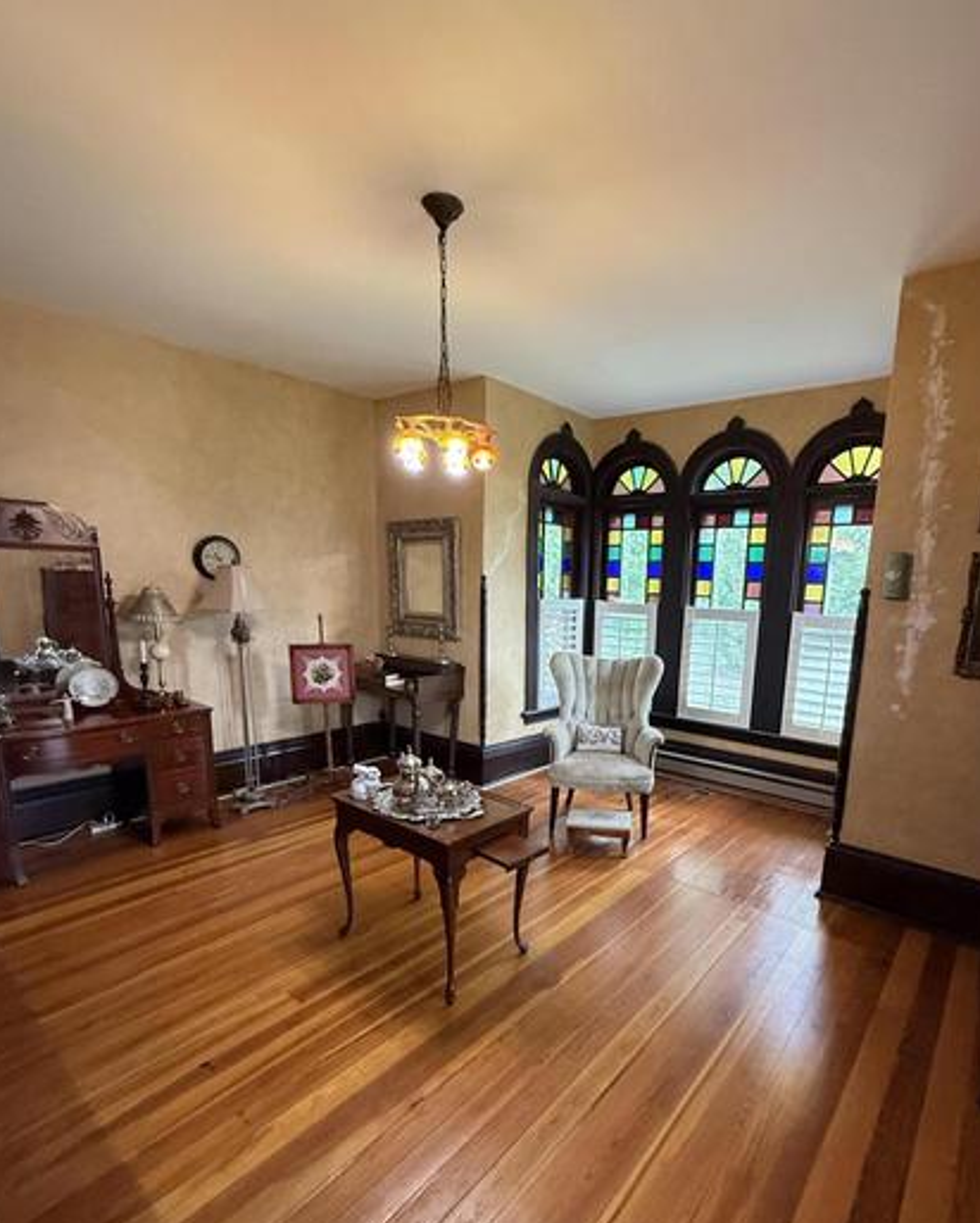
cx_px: 557
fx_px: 616
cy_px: 704
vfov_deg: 88.9
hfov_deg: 76.6
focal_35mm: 17
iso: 500
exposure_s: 1/60
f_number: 2.2
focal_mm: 2.22
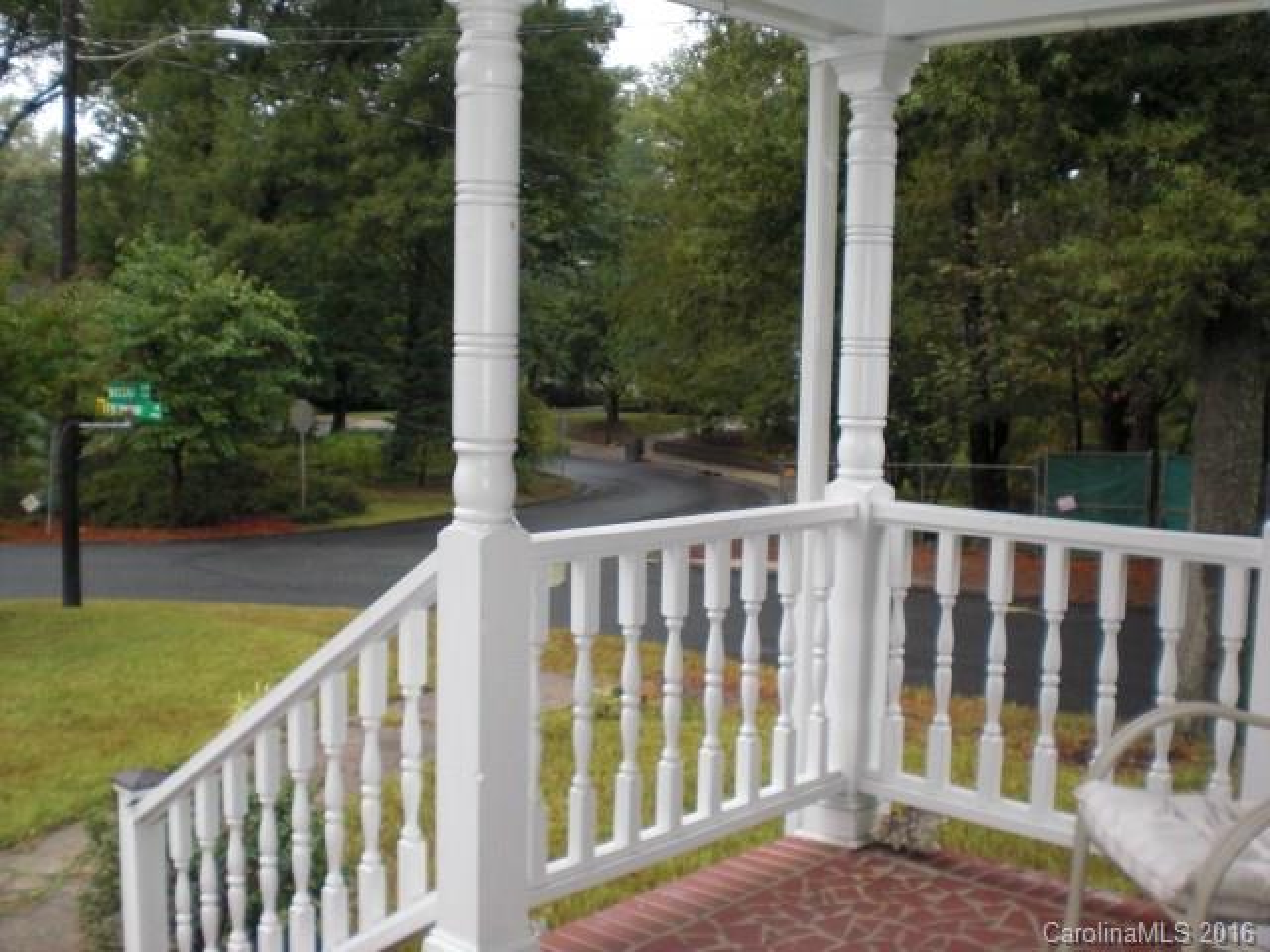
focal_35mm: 38
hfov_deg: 49.0
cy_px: 476
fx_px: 1394
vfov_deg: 37.7
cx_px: 635
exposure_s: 1/60
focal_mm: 6.3
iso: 200
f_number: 3.1
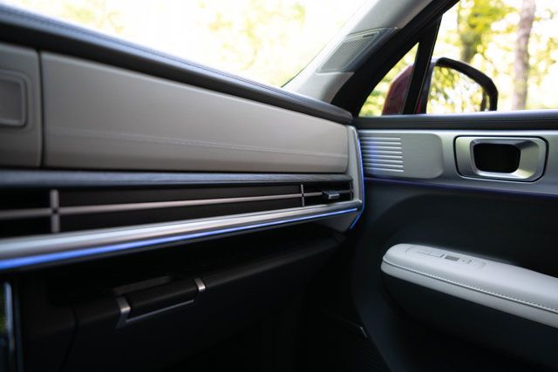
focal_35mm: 24
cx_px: 279
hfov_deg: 73.7
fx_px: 372
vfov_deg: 53.2
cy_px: 186
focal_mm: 24
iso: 800
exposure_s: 1/200
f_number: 2.8
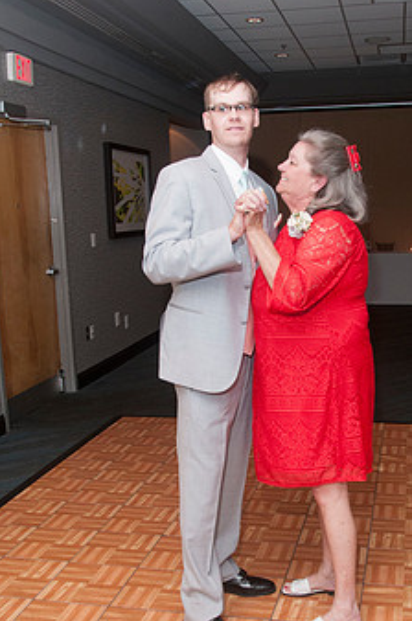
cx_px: 269
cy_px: 345
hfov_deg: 33.0
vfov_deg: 48.4
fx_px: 689
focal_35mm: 40
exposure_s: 1/60
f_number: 5.6
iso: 800
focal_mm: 20
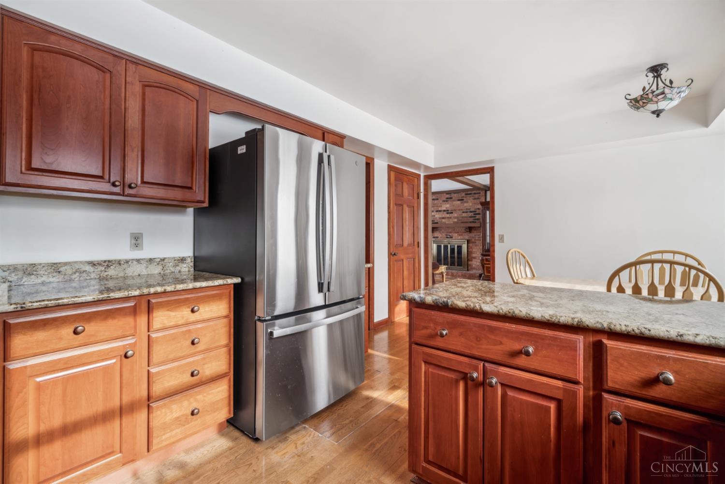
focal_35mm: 15
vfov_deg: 77.3
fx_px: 302
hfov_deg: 100.4
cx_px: 362
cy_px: 242
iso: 200
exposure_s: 1/5
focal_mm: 15
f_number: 9
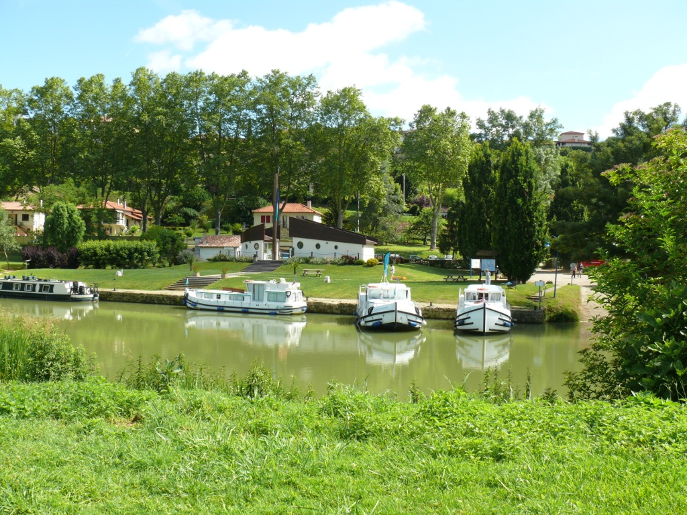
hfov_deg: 52.6
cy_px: 258
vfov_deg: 40.7
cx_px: 344
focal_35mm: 35
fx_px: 695
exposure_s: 1/200
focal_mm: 7.4
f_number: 5.6
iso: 100
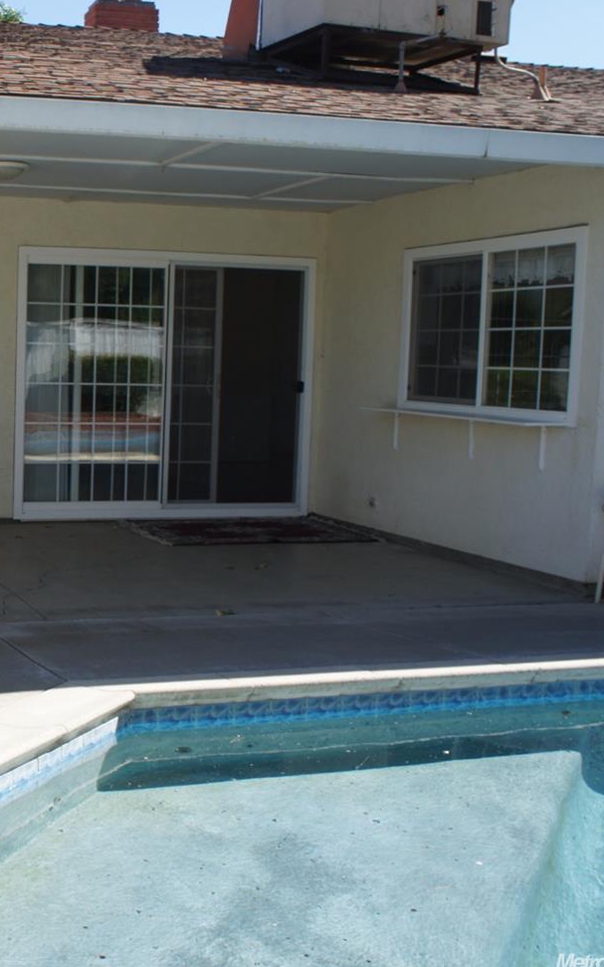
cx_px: -92
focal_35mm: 45
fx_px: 1180
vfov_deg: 44.6
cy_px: 478
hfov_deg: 26.1
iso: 200
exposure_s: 1/320
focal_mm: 19
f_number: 7.1
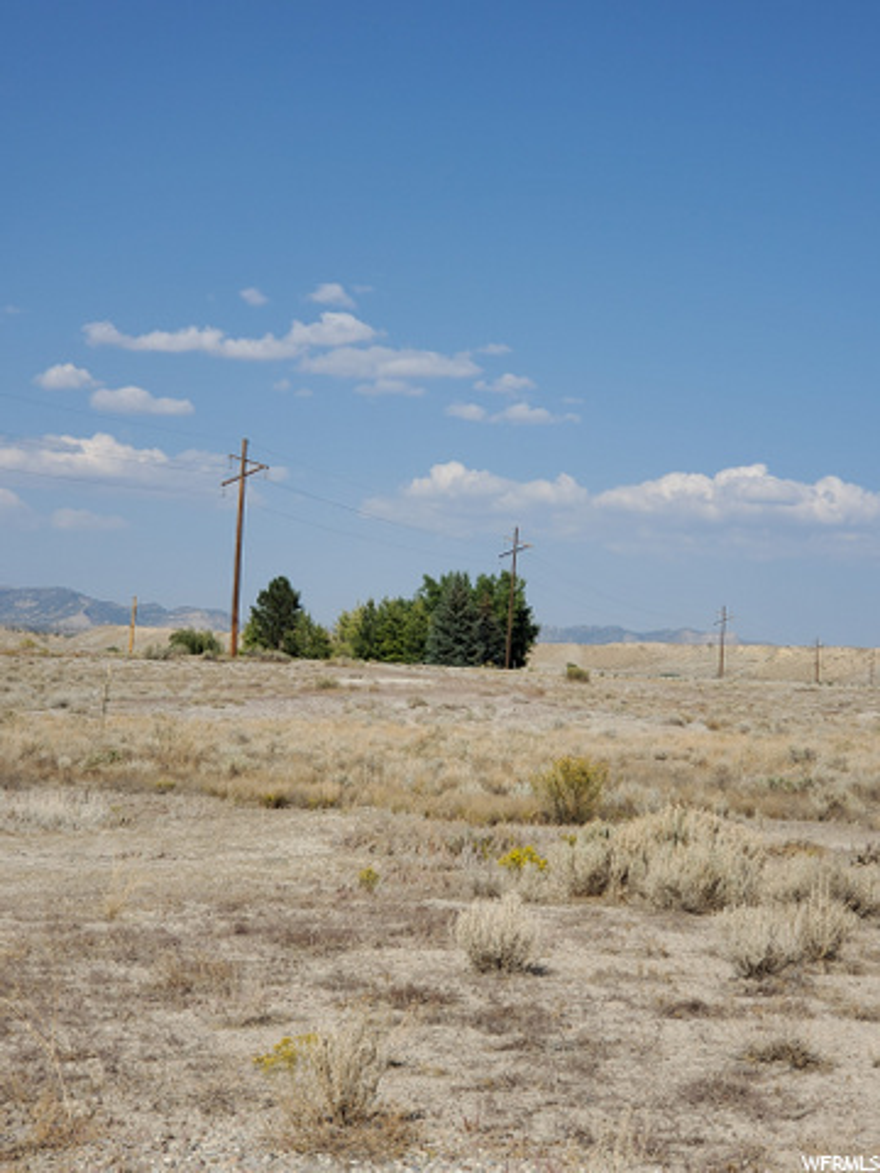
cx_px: 440
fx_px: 1763
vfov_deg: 36.8
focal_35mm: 52
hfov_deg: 28.0
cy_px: 586
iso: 50
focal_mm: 6
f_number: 2.4
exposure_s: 1/1279
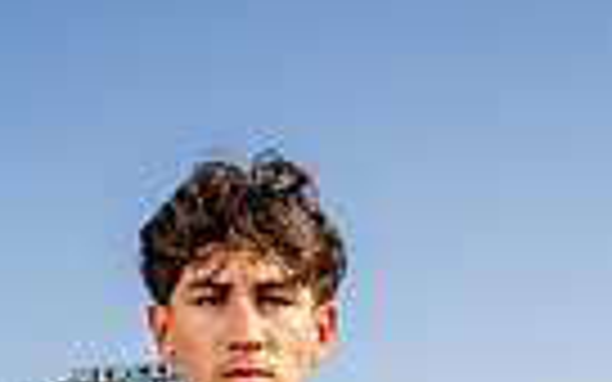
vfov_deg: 12.5
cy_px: 921
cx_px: 202
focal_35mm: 81
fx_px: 1351
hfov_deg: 25.4
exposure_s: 1/125
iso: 50
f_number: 7.1
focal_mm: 24
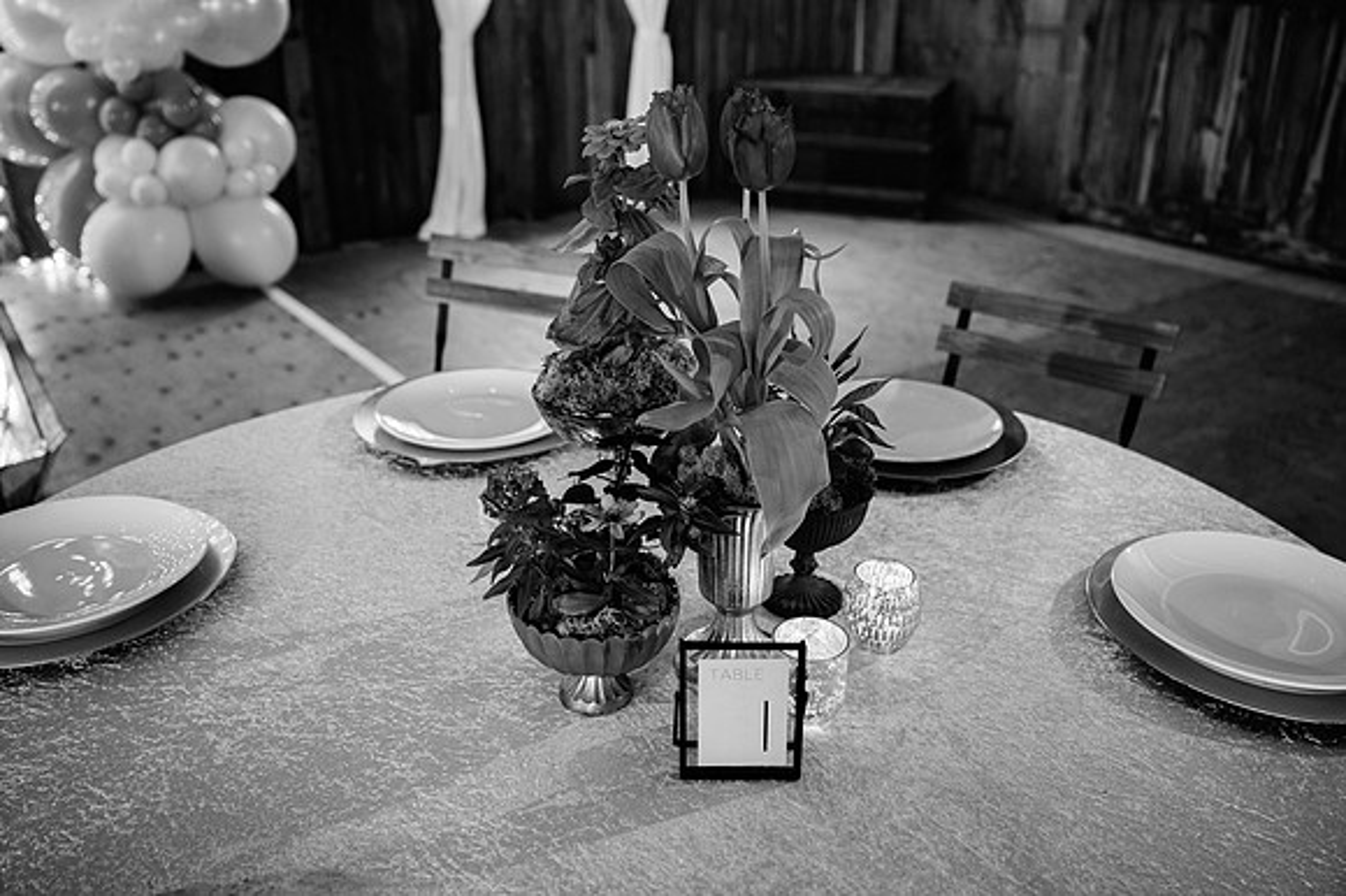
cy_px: 448
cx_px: 673
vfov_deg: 41.1
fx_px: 1196
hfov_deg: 58.7
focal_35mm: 32
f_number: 3.5
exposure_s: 1/200
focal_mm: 32
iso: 1000
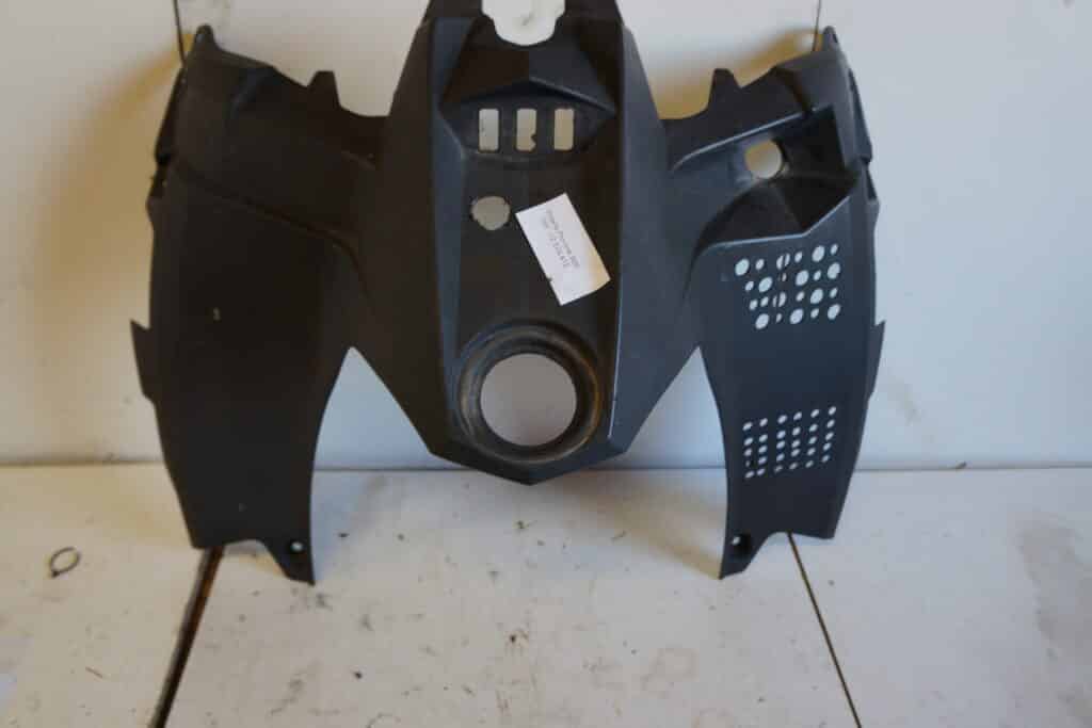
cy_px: 364
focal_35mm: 27
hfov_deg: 67.4
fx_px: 819
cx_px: 546
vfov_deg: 47.9
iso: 640
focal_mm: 18
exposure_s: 1/60
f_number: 3.5
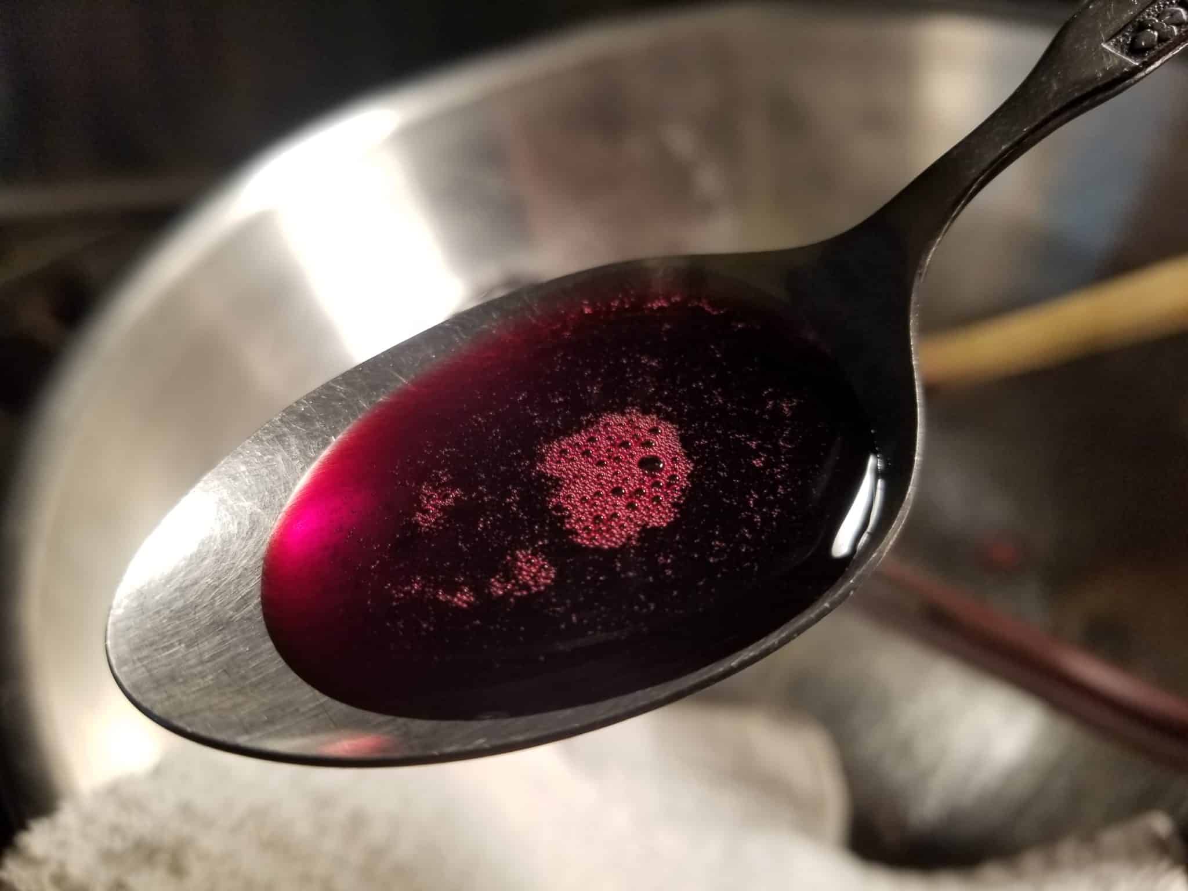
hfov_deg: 67.3
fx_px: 892
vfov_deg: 53.1
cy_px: 446
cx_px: 594
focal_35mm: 26
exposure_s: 1/60
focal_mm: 4.25
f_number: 1.7
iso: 100
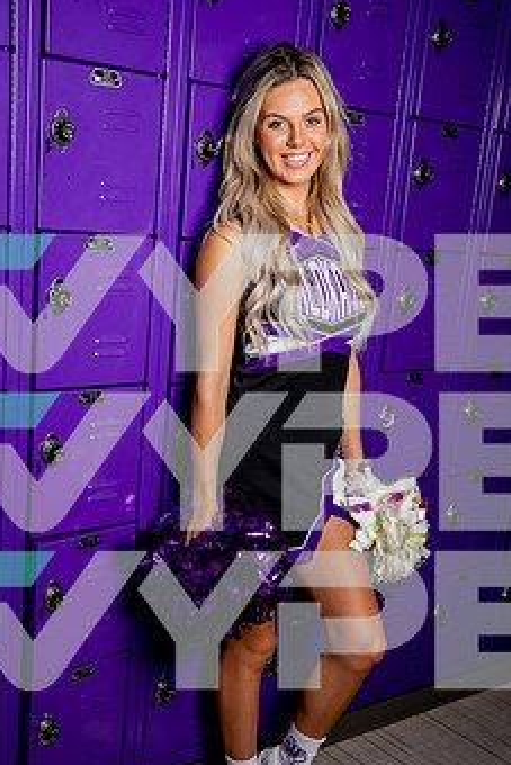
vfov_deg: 40.1
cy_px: 464
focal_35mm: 49
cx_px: 257
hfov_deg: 27.6
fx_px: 1042
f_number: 5.6
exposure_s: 1/125
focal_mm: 37
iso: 125
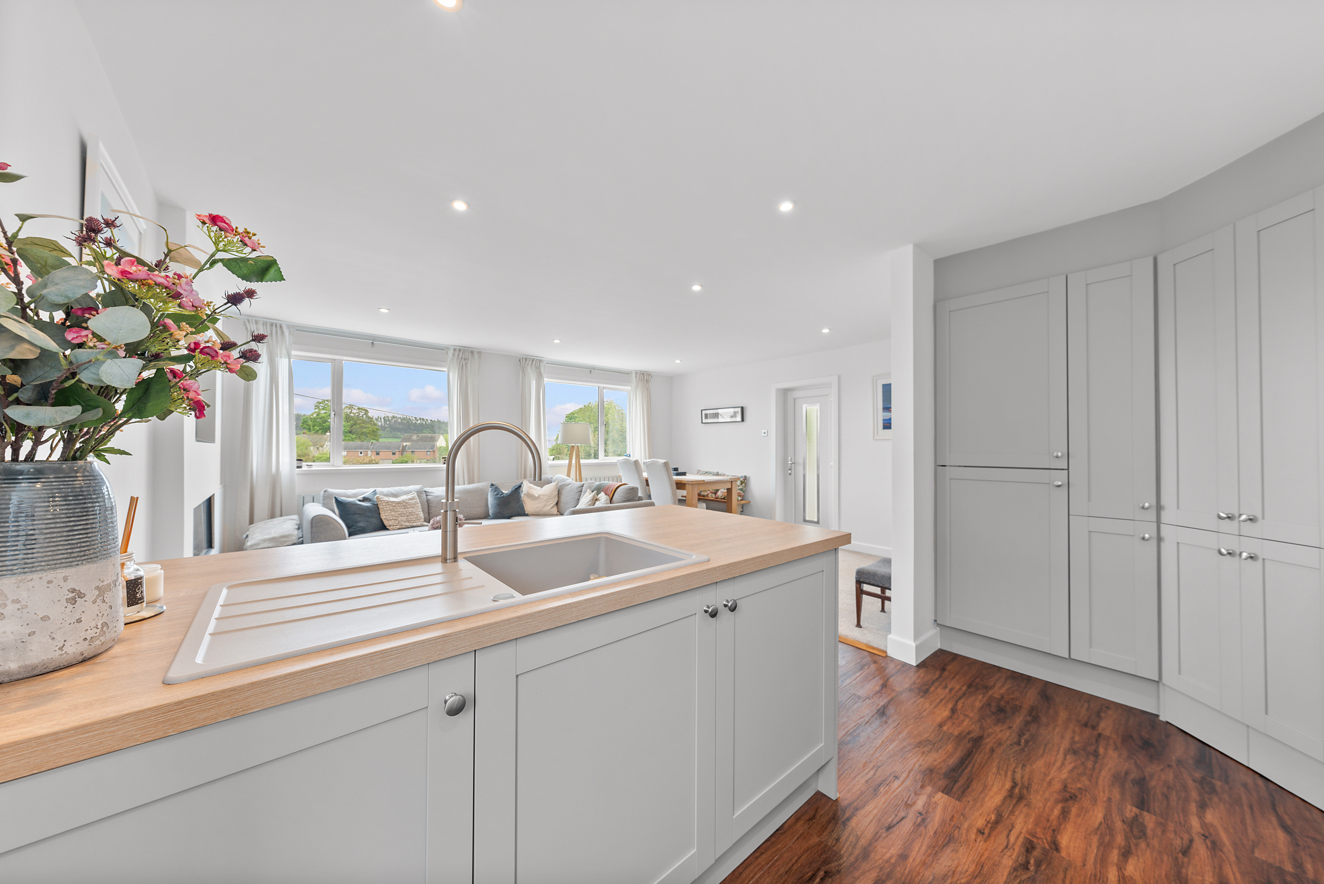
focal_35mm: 12
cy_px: 442
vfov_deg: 90.1
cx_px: 662
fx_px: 442
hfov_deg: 112.6
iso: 400
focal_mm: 12
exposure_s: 1/8
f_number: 5
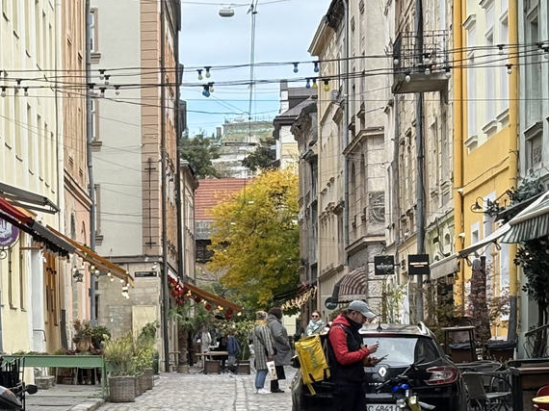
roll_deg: +0.5
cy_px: 346
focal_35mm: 146
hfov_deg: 13.2
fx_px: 2315
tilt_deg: +0.1
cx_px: -79
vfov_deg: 10.1
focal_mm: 5.96
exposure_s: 1/641
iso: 50
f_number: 1.6
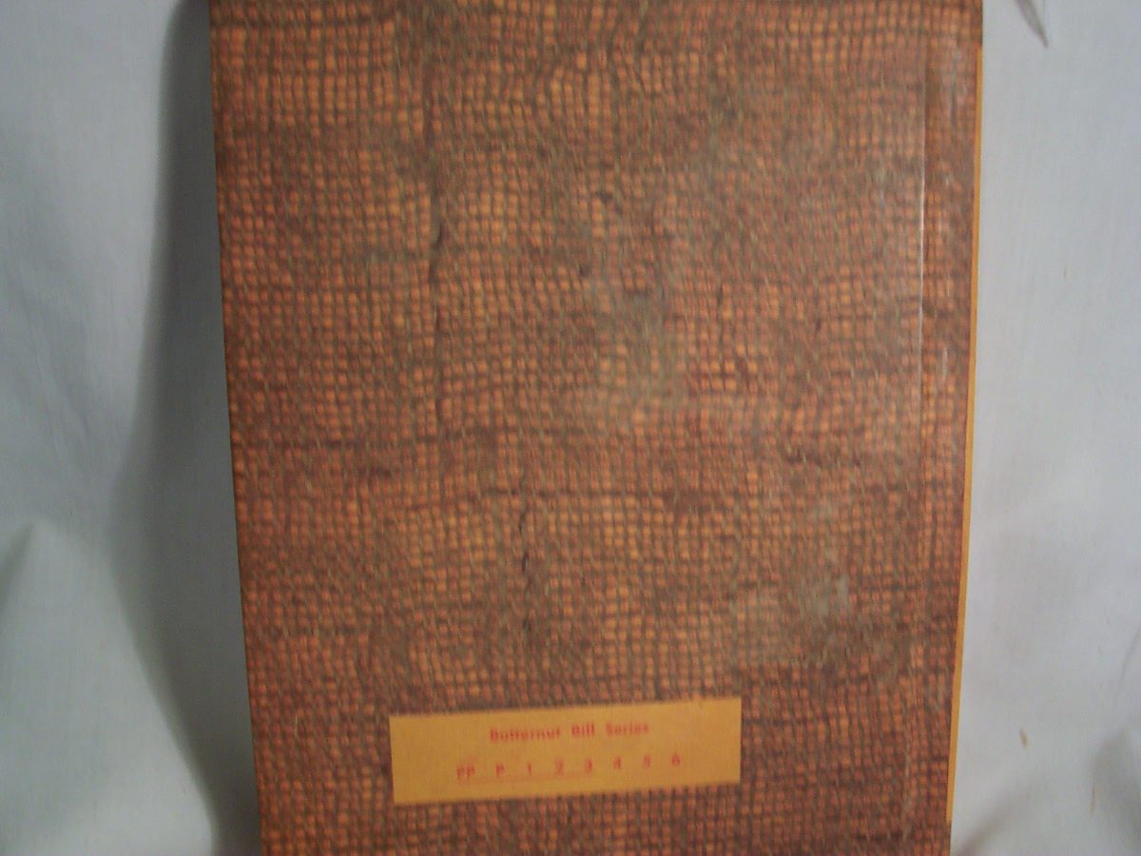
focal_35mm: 37
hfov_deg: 50.1
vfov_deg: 38.7
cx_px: 570
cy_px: 428
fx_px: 1220
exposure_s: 1/45
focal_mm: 5.6
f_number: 2.8
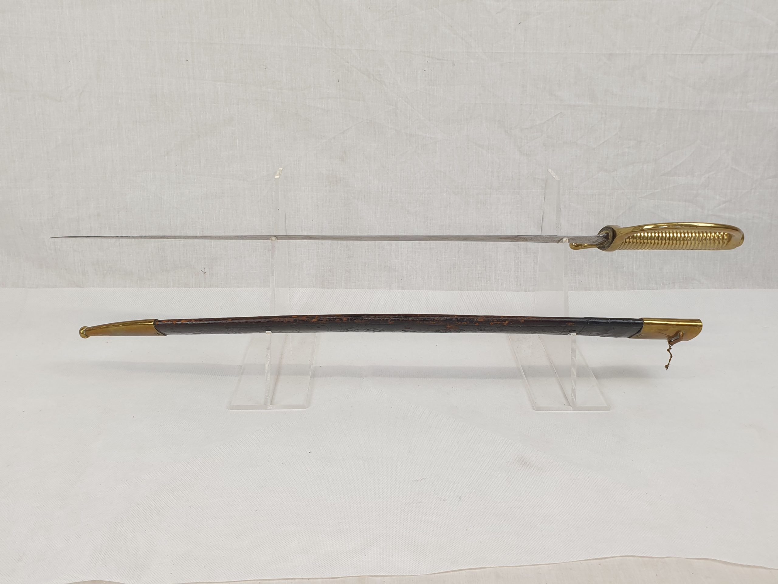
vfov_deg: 53.1
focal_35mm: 26
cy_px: 292
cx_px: 389
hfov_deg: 67.3
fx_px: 584
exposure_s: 1/50
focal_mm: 4.3
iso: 50
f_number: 2.4
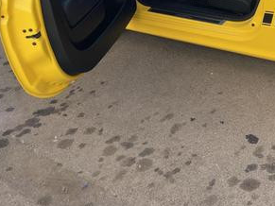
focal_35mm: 56
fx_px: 445
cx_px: 271
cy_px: -20
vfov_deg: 24.4
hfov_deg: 31.9
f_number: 1.6
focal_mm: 5.1
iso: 32
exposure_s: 1/1078
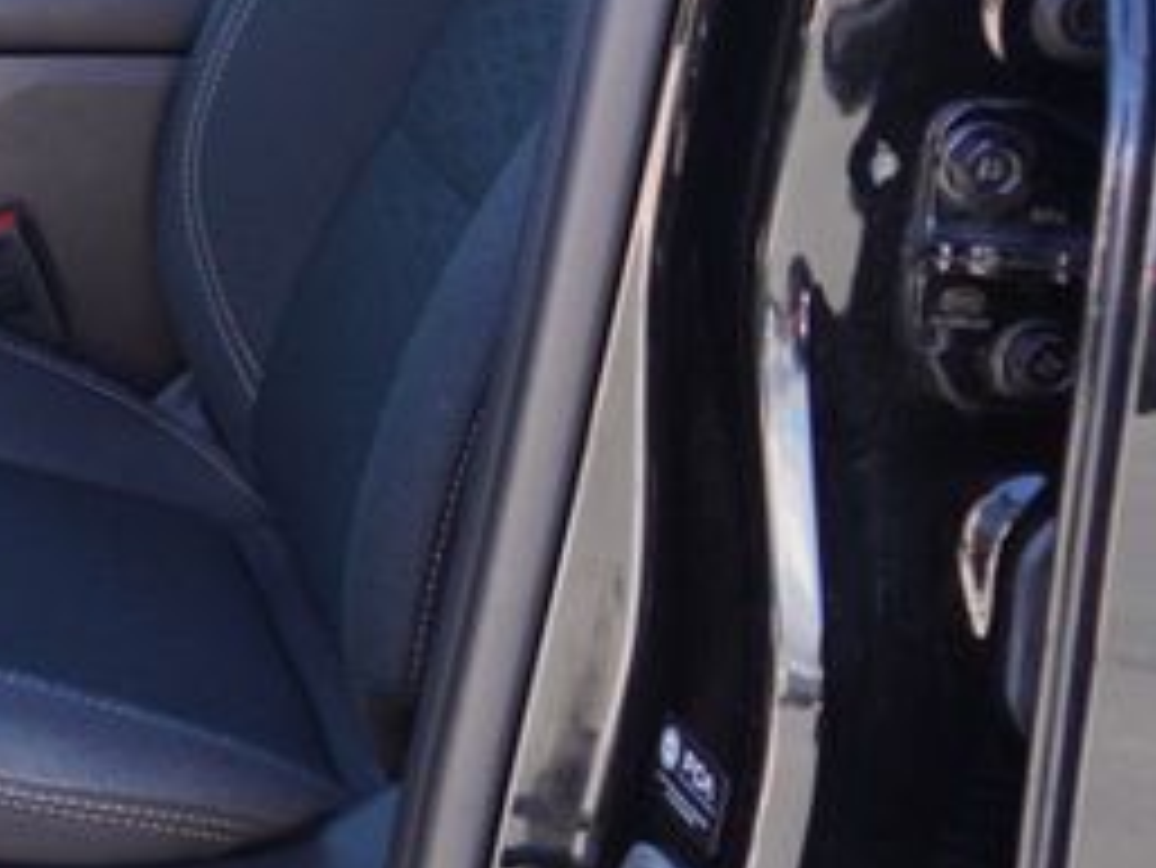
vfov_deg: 15.8
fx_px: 3074
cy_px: 4
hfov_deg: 18.0
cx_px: -778
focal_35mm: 92
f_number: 4
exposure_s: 1/60
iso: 125
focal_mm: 16
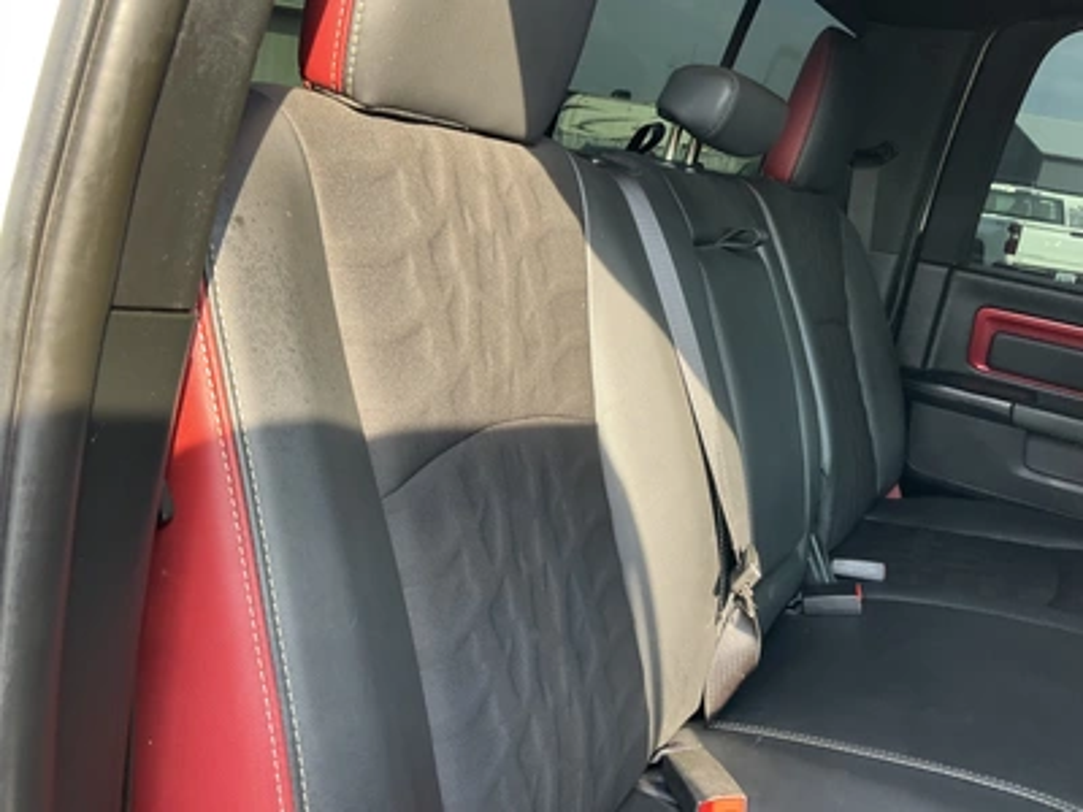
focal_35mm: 29
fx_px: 907
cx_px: 542
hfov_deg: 61.7
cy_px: 406
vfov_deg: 48.2
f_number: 1.8
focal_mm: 3
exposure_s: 1/122
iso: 32
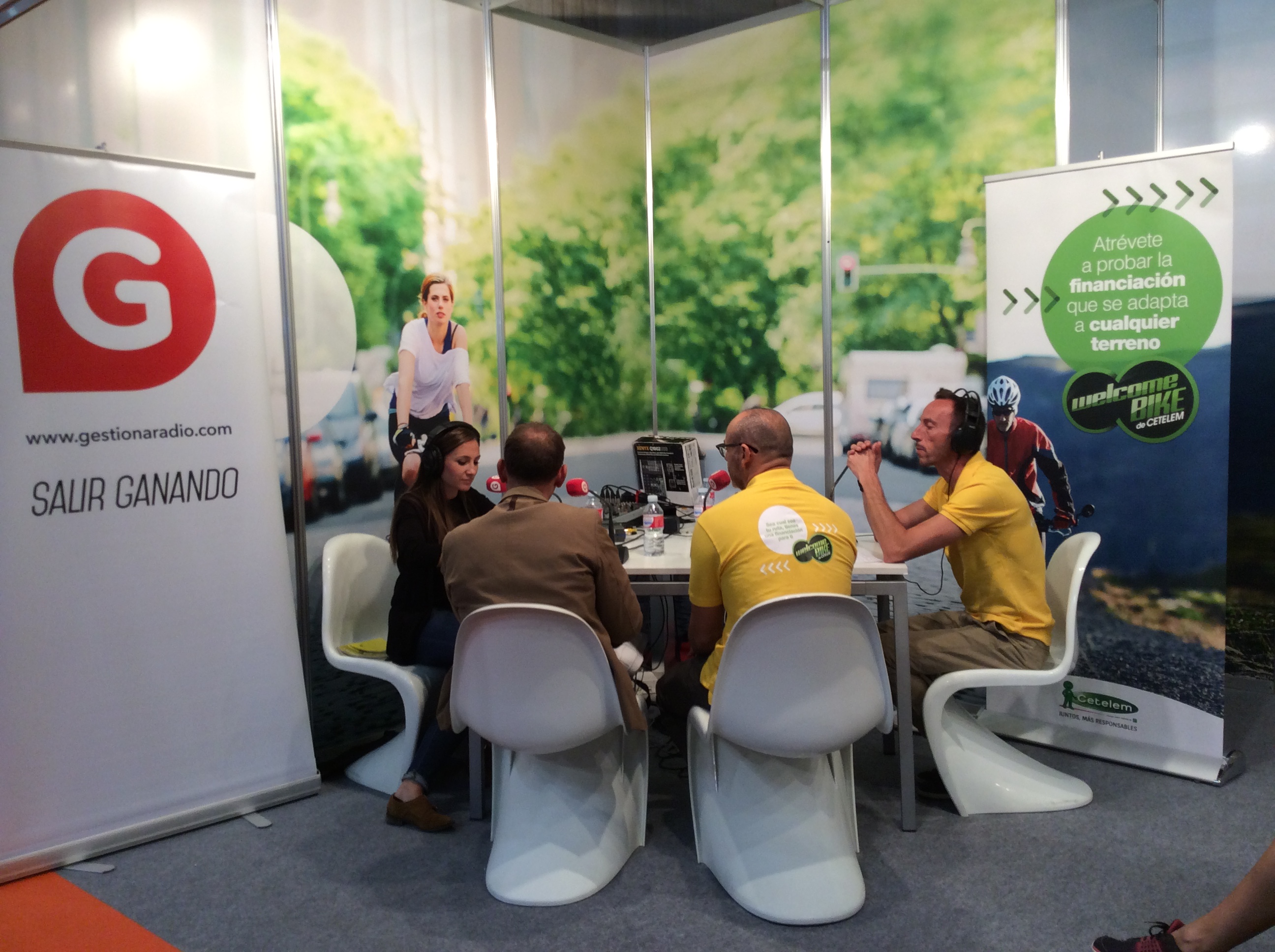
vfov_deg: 44.1
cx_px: 638
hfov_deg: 56.9
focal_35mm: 32
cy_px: 476
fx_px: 1177
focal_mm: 3.3
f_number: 2.4
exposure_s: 1/50
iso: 40
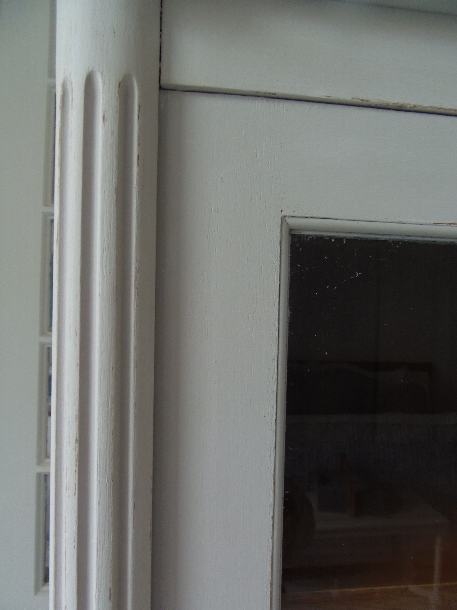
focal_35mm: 24
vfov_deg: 71.6
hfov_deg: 56.8
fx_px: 422
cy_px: 305
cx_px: 228
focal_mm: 4.3
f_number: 2.9
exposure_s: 1/30
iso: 125
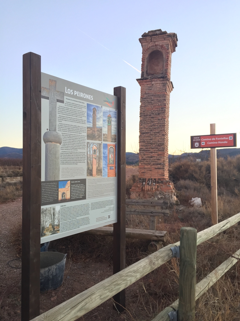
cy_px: 160
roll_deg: -0.3
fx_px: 268
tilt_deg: +3.1
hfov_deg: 48.2
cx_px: 120
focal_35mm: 29
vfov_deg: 61.7
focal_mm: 4.15
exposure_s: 1/33
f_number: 2.2
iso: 64
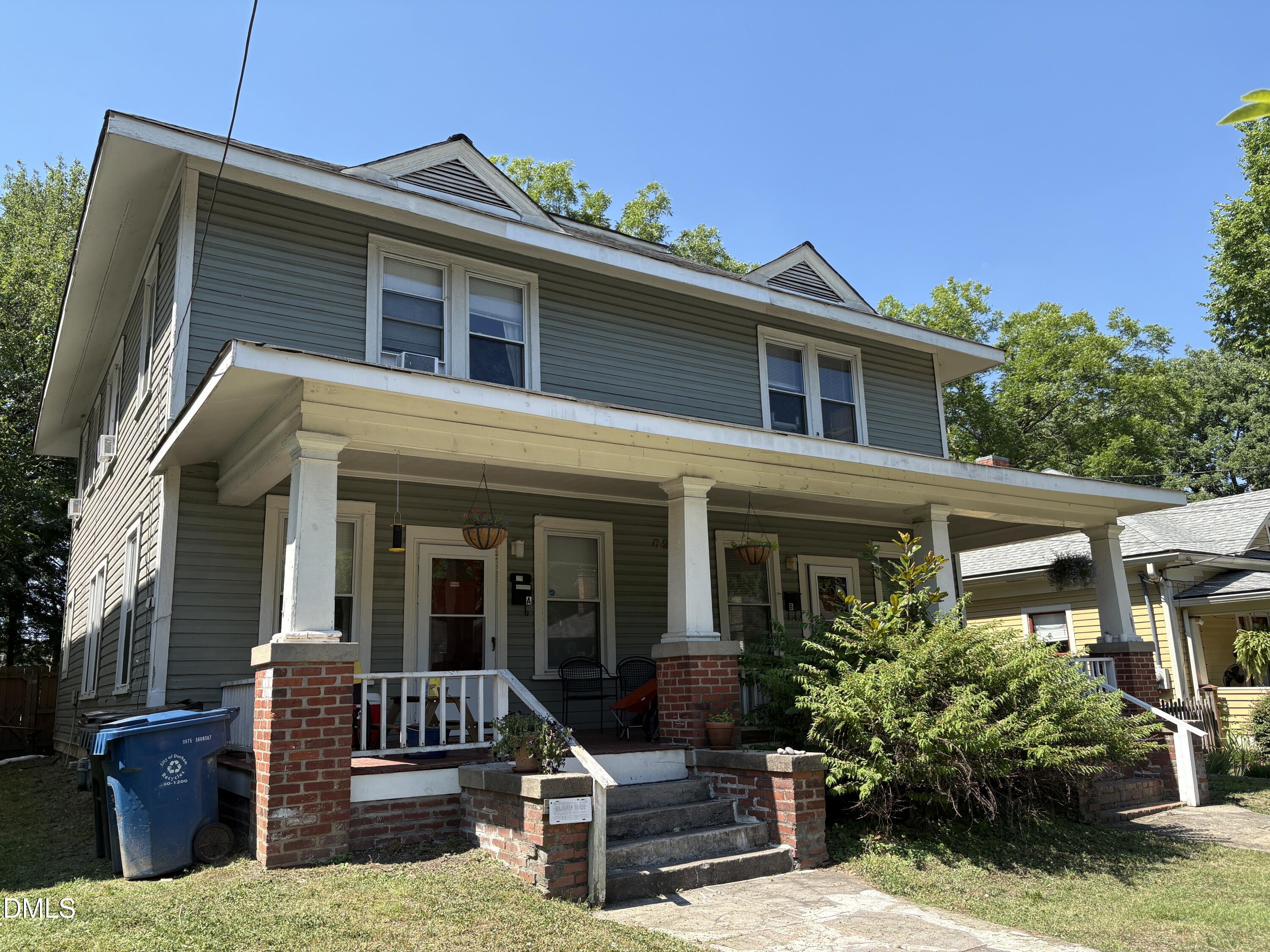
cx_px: 635
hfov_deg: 67.3
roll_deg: +2.6
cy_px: 476
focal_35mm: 26
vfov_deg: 53.1
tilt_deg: +12.2
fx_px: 954
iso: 50
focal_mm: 5.96
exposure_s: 1/1420
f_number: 1.6
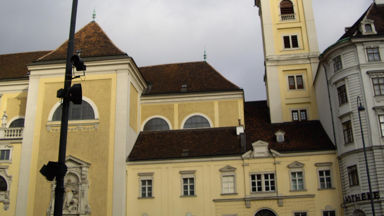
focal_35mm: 42
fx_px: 428
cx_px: 193
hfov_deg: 48.4
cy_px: 78
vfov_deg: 28.2
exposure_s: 1/160
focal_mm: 7.9
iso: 64
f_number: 8
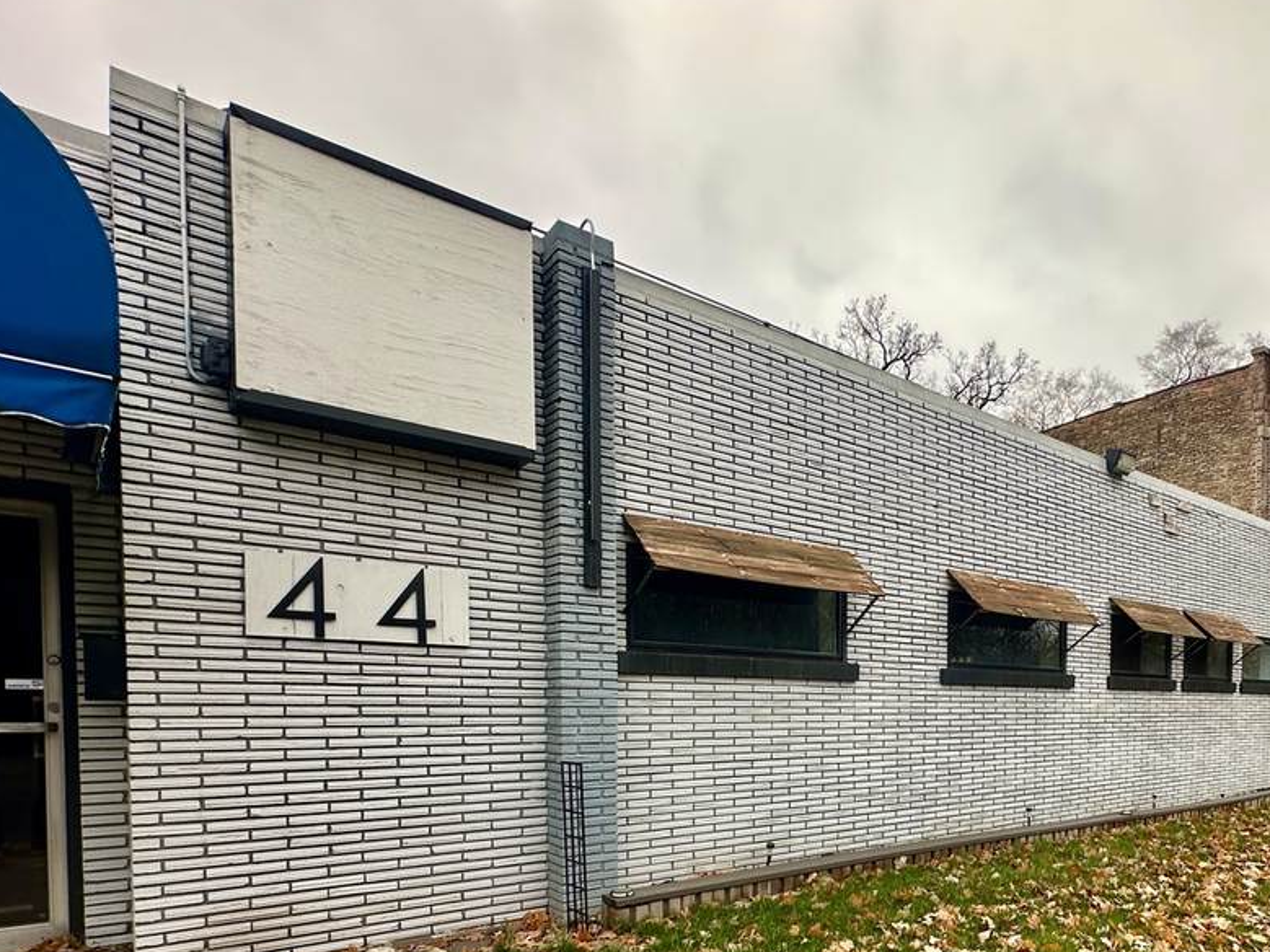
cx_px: 931
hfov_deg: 69.7
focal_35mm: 23
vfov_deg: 55.5
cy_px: 735
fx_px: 844
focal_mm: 2.22
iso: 40
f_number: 2.2
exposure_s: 1/133
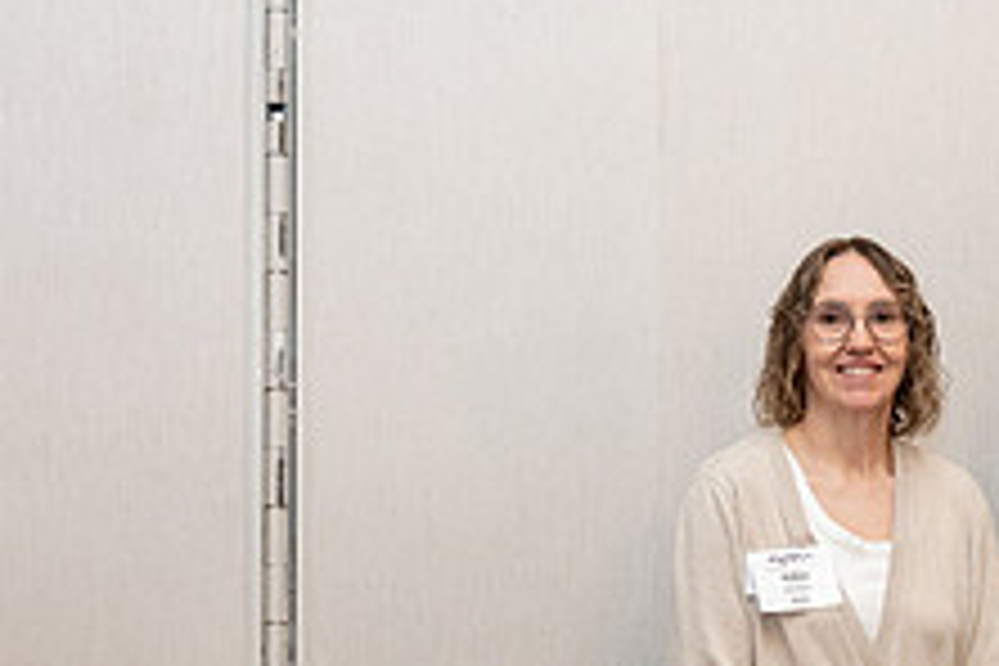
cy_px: 524
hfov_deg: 20.7
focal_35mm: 94
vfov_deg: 14.5
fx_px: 2608
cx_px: 1089
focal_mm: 36
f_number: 4
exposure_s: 1/320
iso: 2000
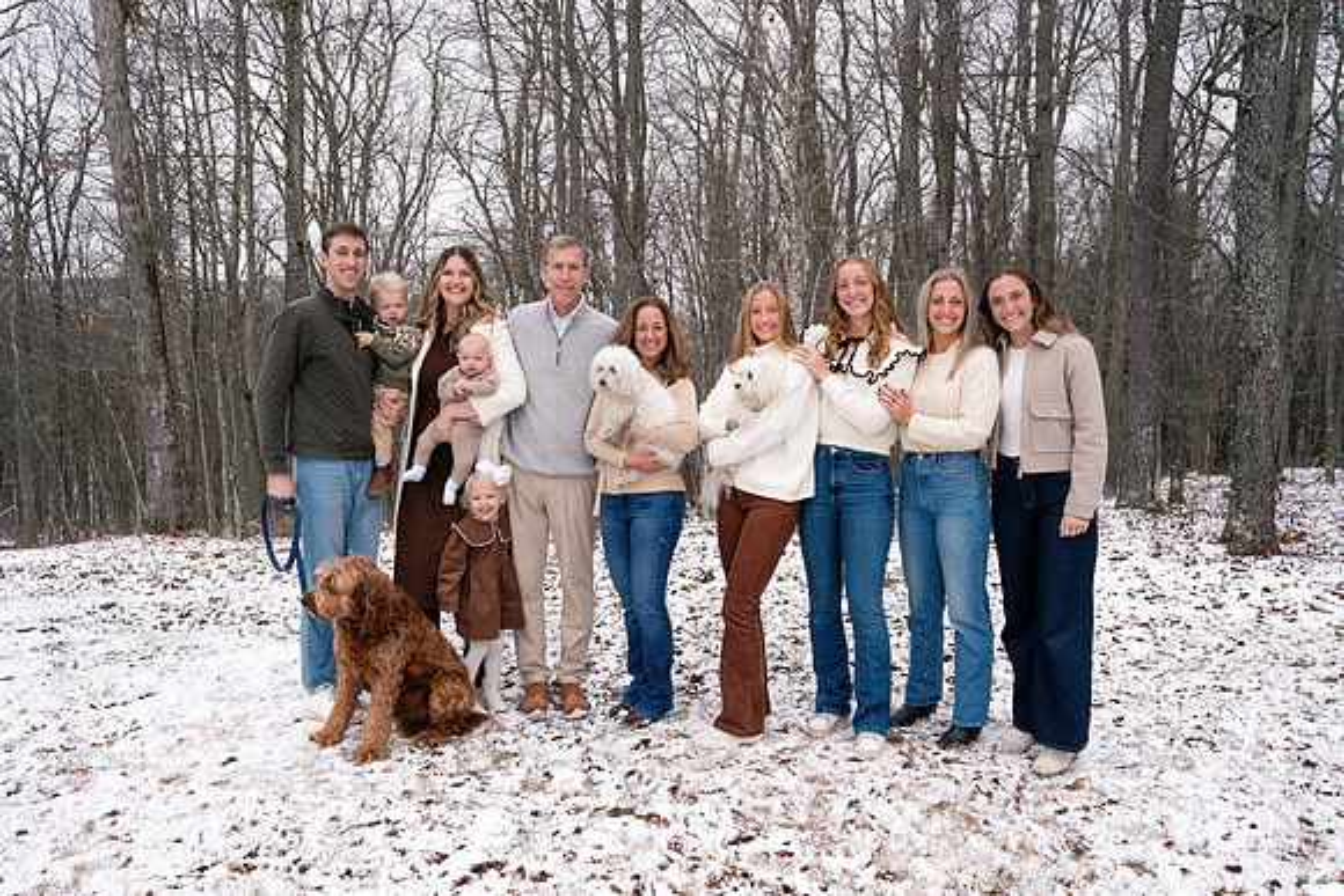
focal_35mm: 28
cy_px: 448
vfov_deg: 46.4
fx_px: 1046
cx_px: 672
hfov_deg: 65.5
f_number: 13
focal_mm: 28
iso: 800
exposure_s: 1/250
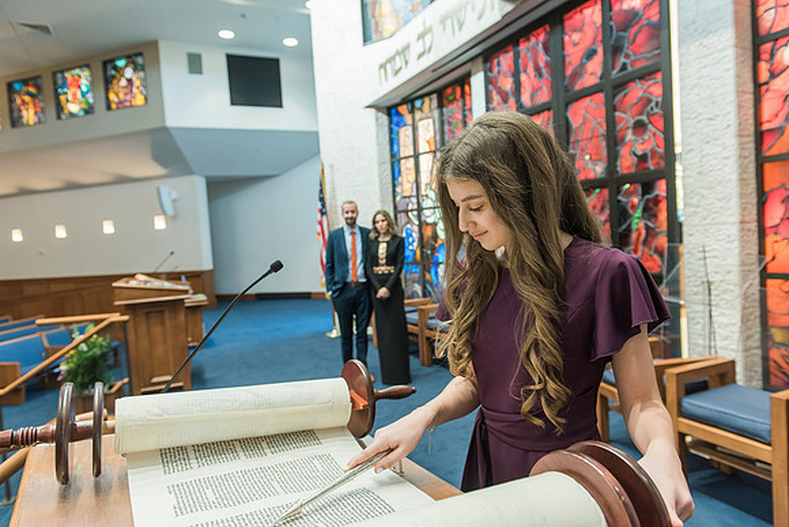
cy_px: 264
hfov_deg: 73.7
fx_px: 526
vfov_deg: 53.2
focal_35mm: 24
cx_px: 394
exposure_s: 1/100
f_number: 3.5
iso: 1000
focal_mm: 24
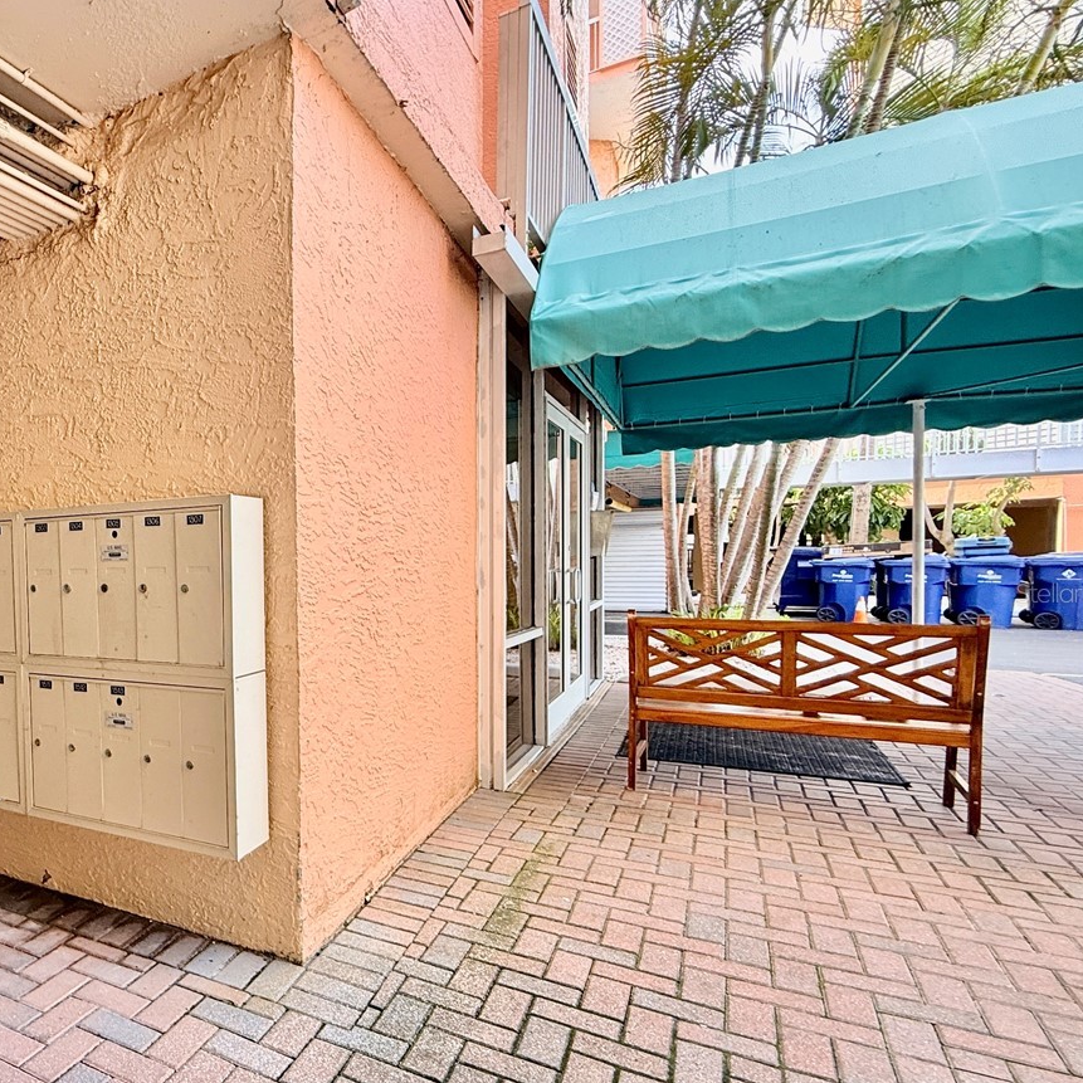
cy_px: 592
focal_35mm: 23
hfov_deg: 58.5
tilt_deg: -1.9
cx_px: 128
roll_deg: +1.3
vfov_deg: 67.1
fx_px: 814
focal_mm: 2.22
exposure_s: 1/99
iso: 64
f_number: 2.2
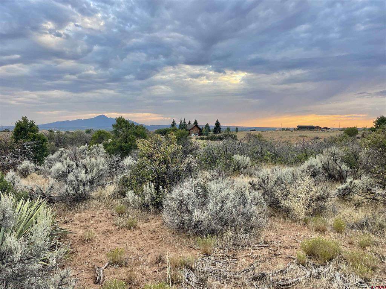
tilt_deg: -4.3
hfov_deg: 67.3
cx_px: 193
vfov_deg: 53.1
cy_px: 144
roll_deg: -0.1
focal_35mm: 26
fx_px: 290
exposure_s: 1/133
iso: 32
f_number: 1.6
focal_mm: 4.2
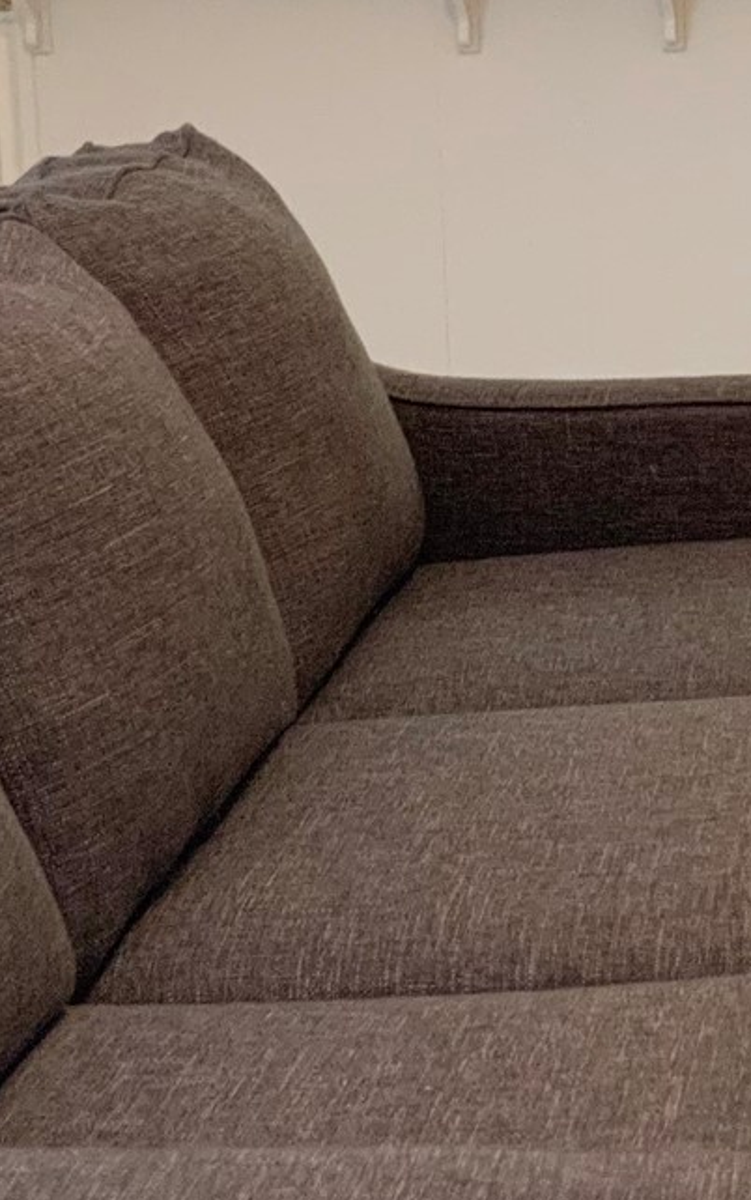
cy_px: 493
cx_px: 822
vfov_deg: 21.2
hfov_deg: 13.1
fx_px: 3205
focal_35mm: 98
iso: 160
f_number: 1.8
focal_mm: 3
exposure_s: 1/60
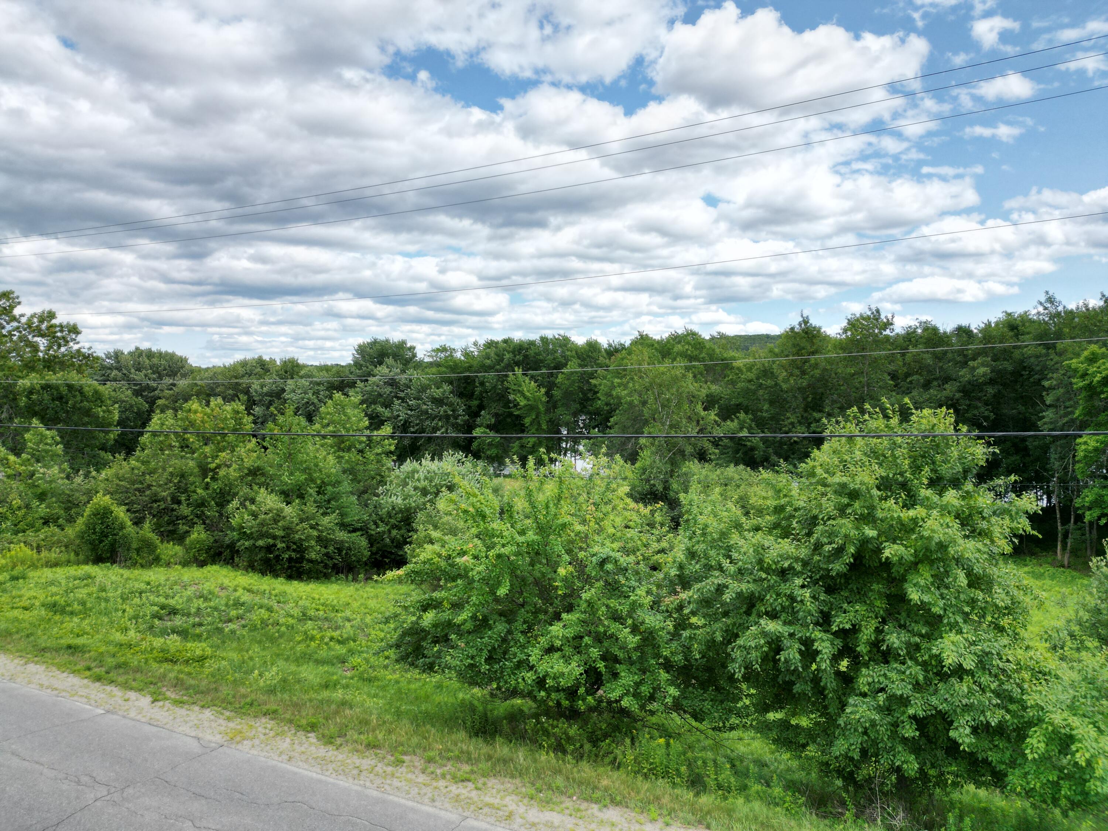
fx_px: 768
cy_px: 416
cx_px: 554
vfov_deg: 56.8
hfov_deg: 71.6
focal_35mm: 24
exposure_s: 1/3200
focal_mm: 6.72
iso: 100
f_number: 1.7
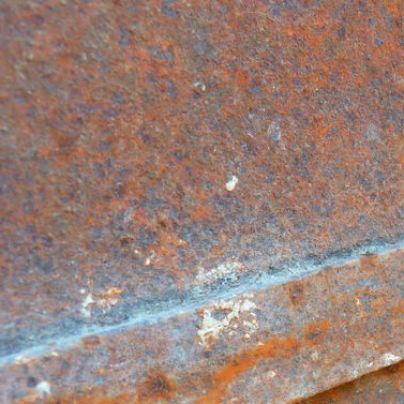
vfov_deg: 25.0
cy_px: 308
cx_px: 389
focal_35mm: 68
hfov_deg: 24.4
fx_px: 898
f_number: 2.8
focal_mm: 5.2
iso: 100
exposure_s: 1/30
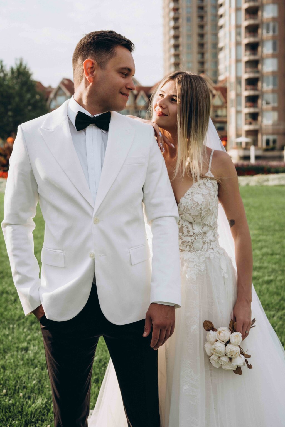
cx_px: 142
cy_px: 214
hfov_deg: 27.0
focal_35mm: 50
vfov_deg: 39.6
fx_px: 594
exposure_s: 1/800
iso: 100
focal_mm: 50
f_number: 4
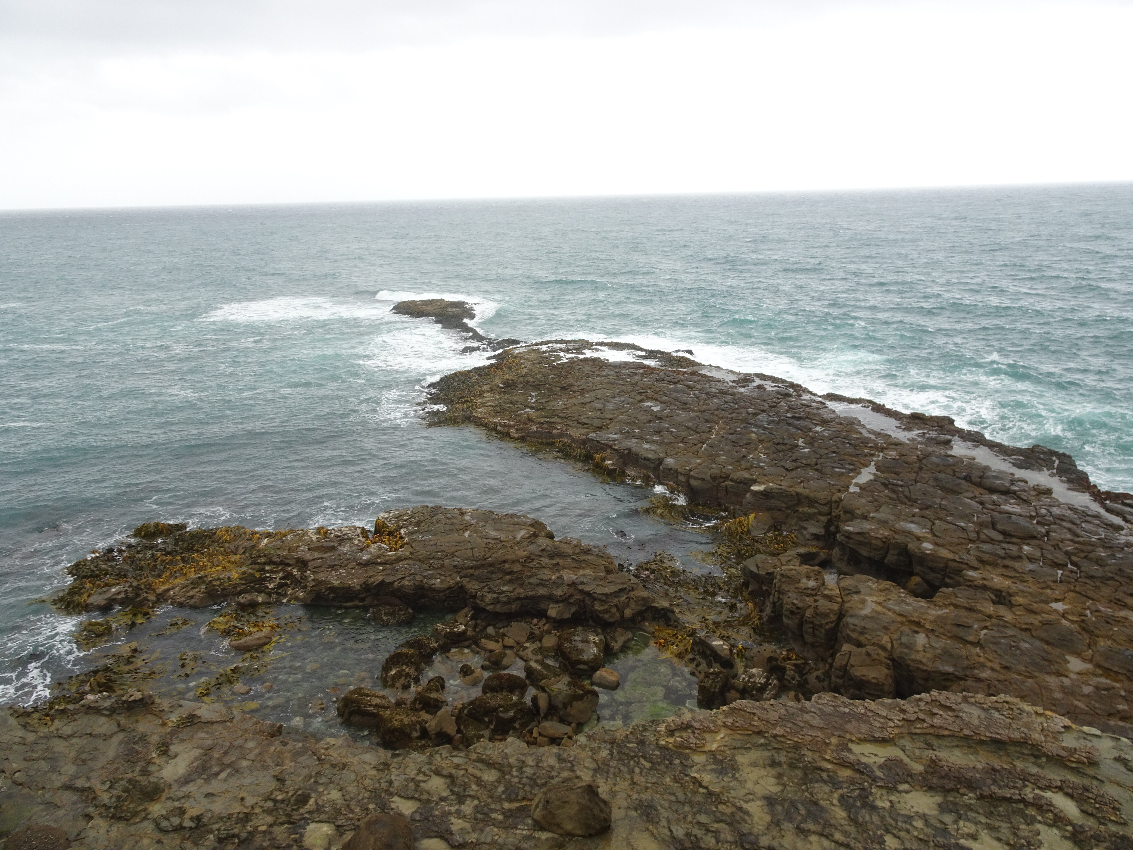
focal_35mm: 24
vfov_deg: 56.8
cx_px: 566
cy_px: 425
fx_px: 786
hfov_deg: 71.6
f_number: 3.5
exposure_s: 1/160
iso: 80
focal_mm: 4.1
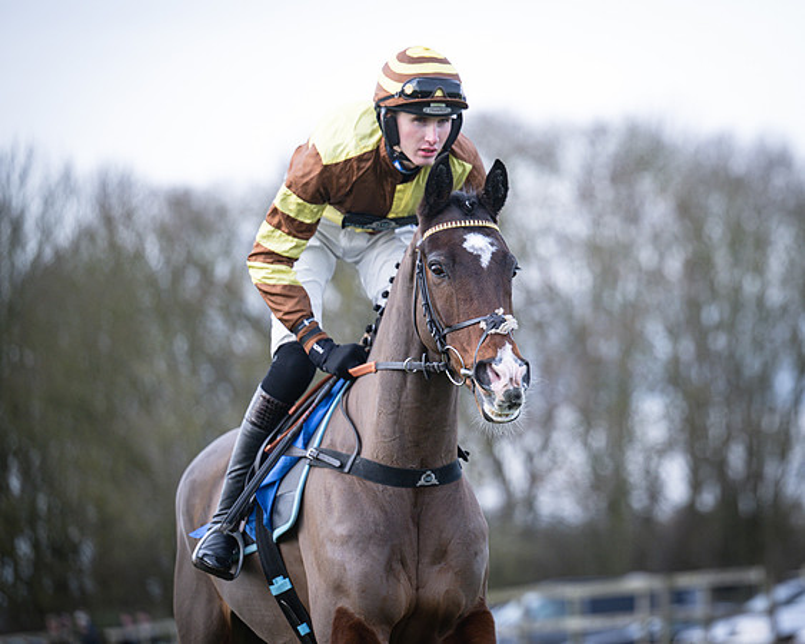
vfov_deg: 7.8
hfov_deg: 9.7
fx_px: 4748
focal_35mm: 199
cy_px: 305
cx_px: 561
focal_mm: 145
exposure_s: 1/1250
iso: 400
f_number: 2.8
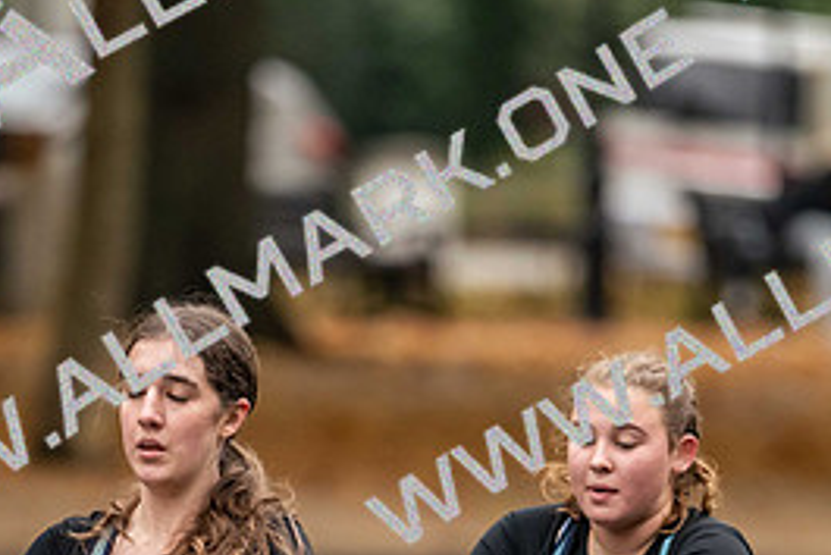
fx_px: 20208
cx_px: 138
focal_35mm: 875
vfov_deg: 1.6
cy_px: 597
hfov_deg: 2.4
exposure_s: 1/2500
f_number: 4.5
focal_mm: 400
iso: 2800
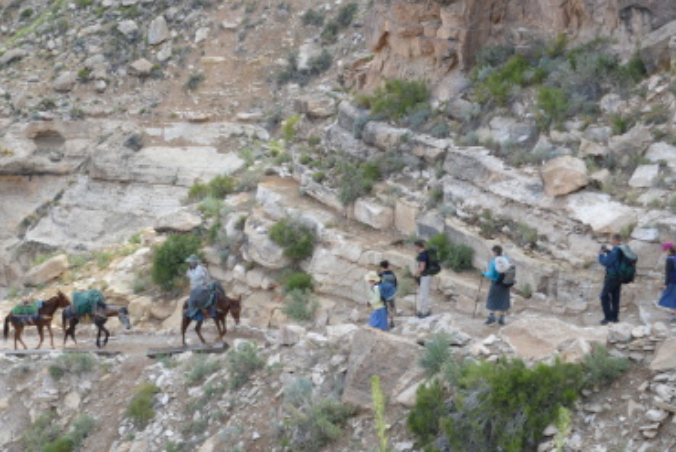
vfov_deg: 15.4
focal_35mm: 89
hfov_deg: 22.8
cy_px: 185
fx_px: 1672
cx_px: 247
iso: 100
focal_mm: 44
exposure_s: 1/125
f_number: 5.6
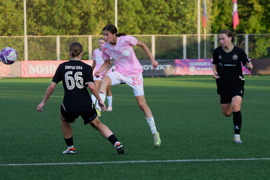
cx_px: 147
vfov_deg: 5.5
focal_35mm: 252
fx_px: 1890
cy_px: 91
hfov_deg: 8.2
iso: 2200
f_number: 7.1
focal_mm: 140
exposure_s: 1/2500
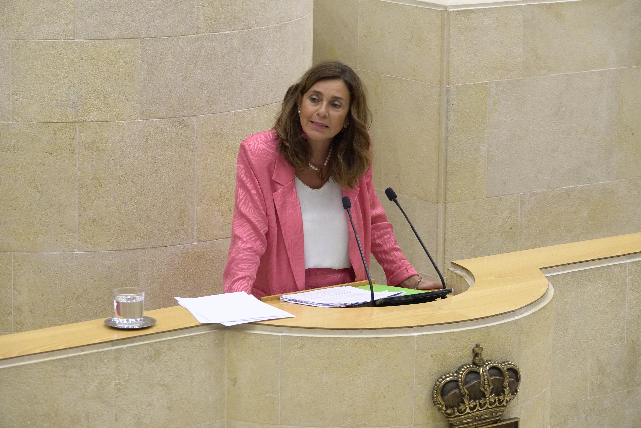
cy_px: 214
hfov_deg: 14.3
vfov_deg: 9.5
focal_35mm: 144
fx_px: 2564
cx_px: 320
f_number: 4
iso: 1250
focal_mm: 52.82
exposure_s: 1/60
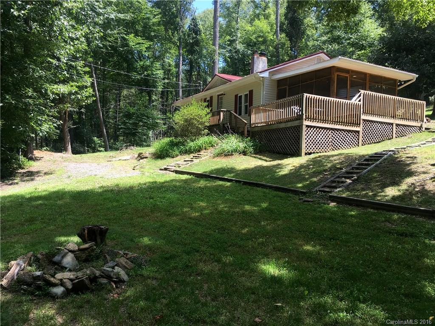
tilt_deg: +0.0
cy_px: 163
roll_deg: -3.1
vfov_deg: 48.2
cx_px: 218
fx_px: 364
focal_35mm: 29
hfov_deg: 61.7
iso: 25
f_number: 2.2
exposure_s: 1/324
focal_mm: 4.15
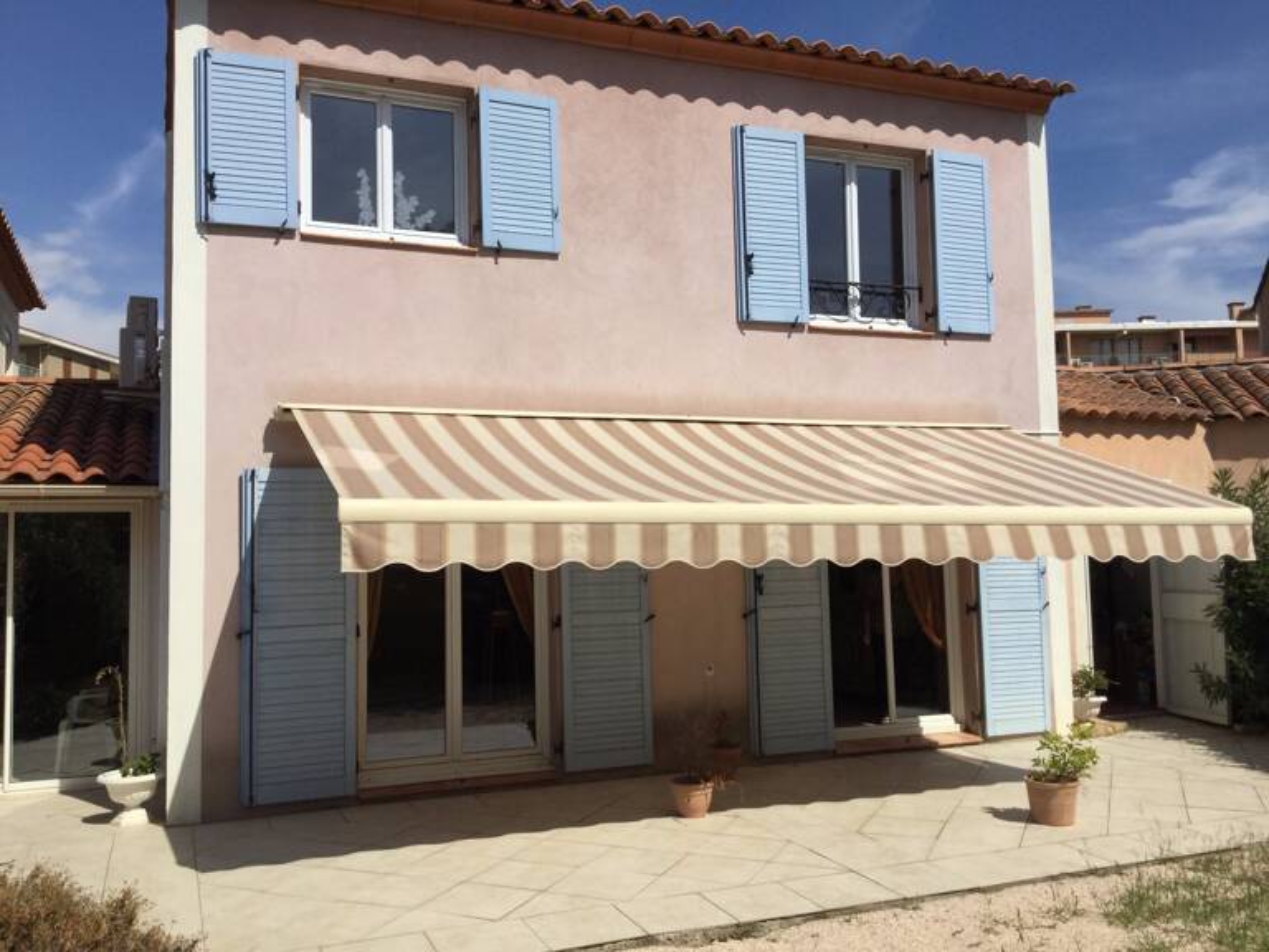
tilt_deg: +5.0
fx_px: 1136
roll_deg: -0.3
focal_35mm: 31
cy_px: 476
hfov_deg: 58.4
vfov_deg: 45.4
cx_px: 634
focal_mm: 3.3
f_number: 2.4
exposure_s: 1/2809
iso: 25
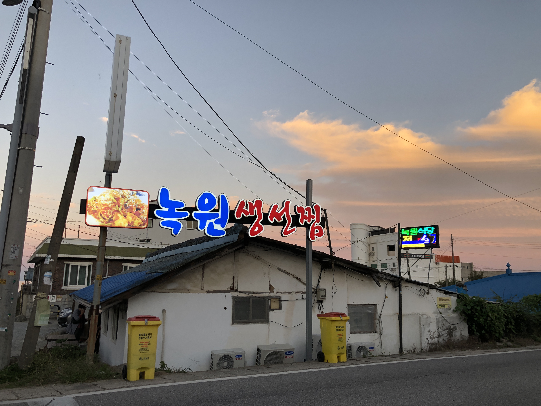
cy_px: 203
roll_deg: -0.2
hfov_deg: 63.4
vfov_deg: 49.7
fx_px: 438
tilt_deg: +8.8
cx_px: 270
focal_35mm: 28
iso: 25
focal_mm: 4
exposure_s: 1/120
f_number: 1.8
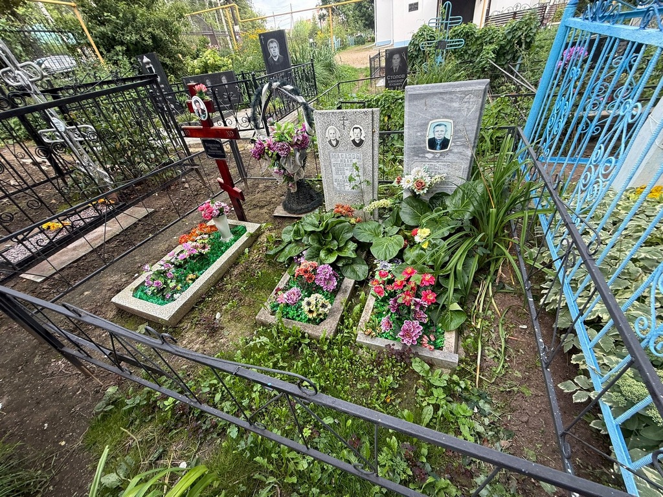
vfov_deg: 85.7
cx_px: 332
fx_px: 268
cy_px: 248
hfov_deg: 102.1
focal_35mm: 14
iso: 40
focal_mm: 2.22
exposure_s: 1/109
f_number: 2.2
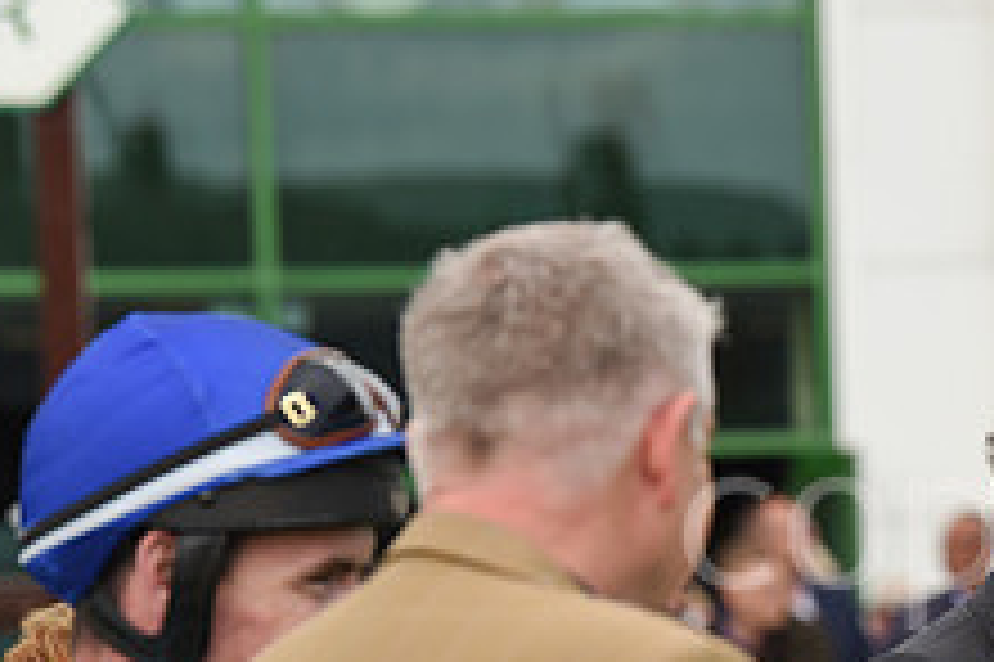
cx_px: 1273
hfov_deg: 5.2
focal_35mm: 394
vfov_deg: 3.5
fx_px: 10870
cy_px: 808
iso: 500
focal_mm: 150
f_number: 5
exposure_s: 1/1600
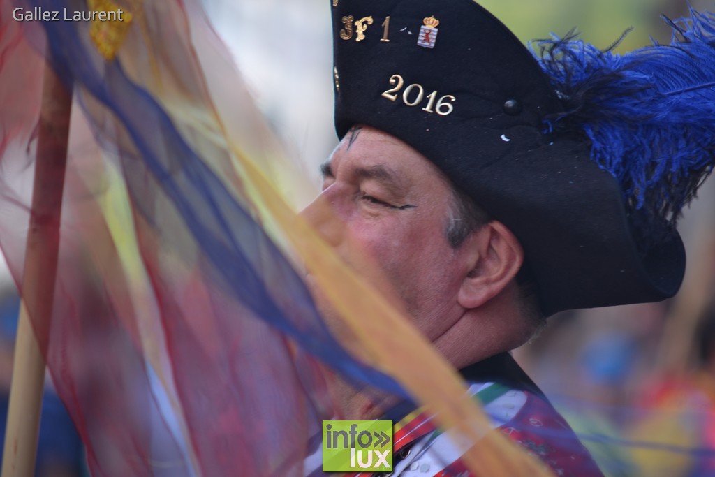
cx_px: 358
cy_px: 238
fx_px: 4469
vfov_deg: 6.1
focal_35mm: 225
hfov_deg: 9.1
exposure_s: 1/200
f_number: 2.8
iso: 100
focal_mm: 150
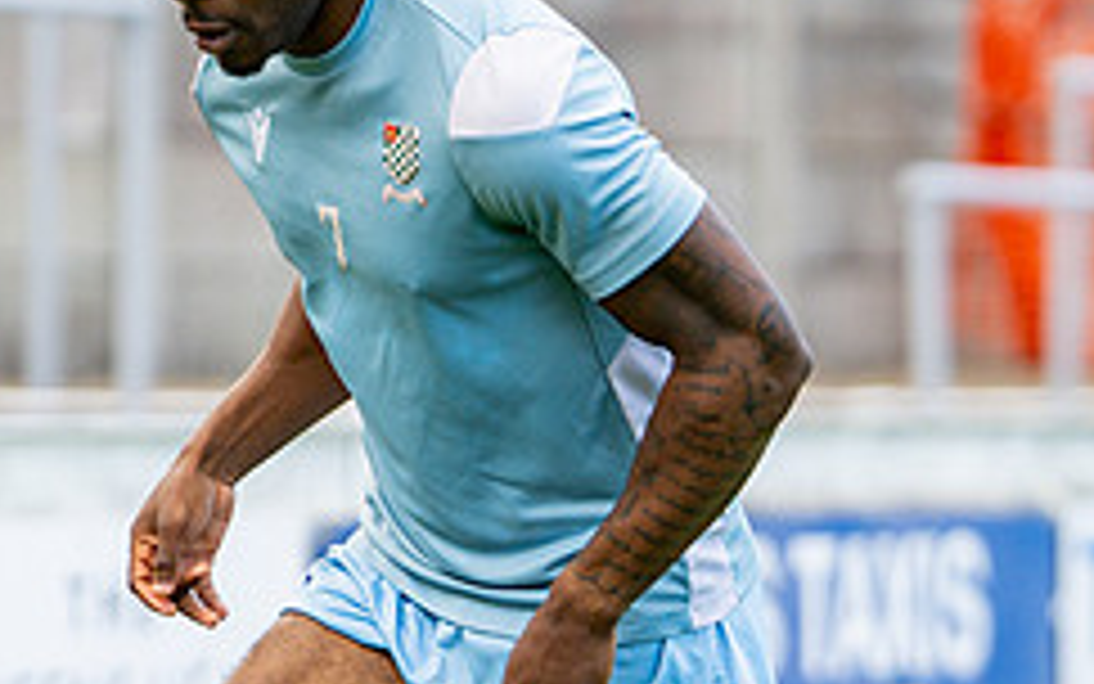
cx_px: 700
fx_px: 13599
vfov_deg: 2.9
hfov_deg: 4.6
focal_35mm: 456
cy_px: 612
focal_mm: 85
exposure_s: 1/1250
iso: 100
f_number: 1.4
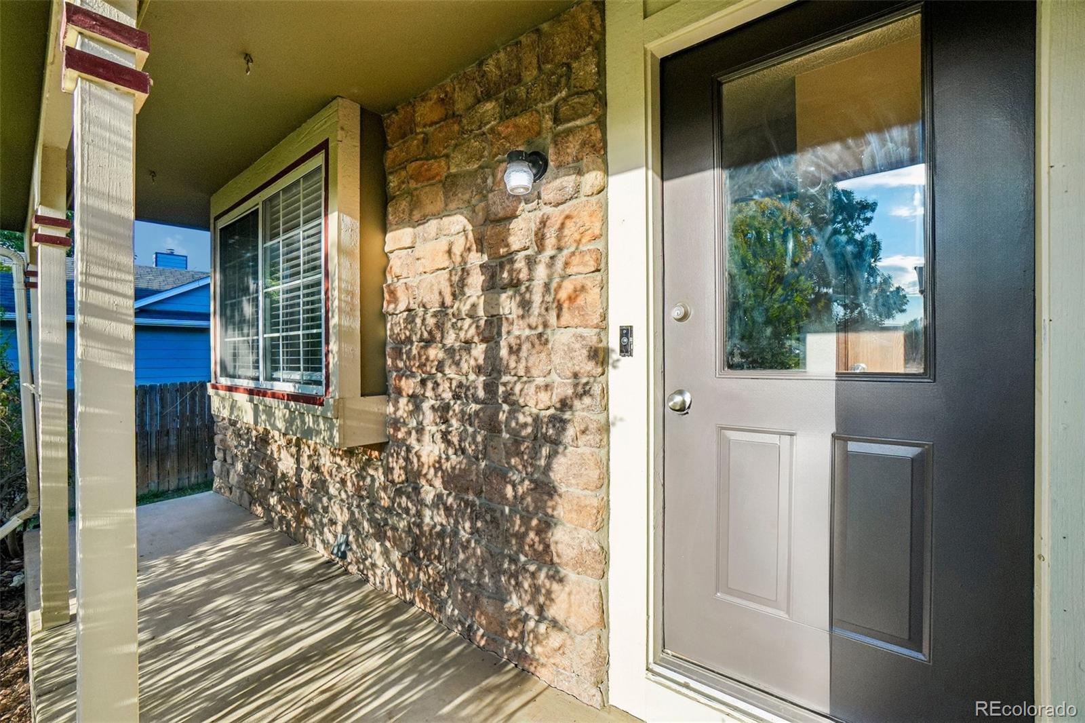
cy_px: 362
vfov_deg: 77.3
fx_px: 452
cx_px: 542
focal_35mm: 15
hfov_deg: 100.4
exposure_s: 1/320
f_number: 8
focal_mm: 10
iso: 400
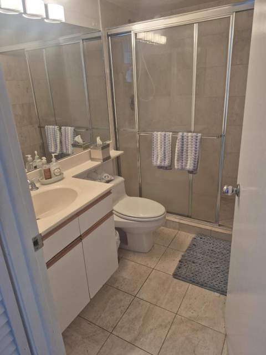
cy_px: 178
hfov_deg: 58.9
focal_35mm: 23
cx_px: 133
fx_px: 236
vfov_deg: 73.9
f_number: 1.8
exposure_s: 1/120
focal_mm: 5.4
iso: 200
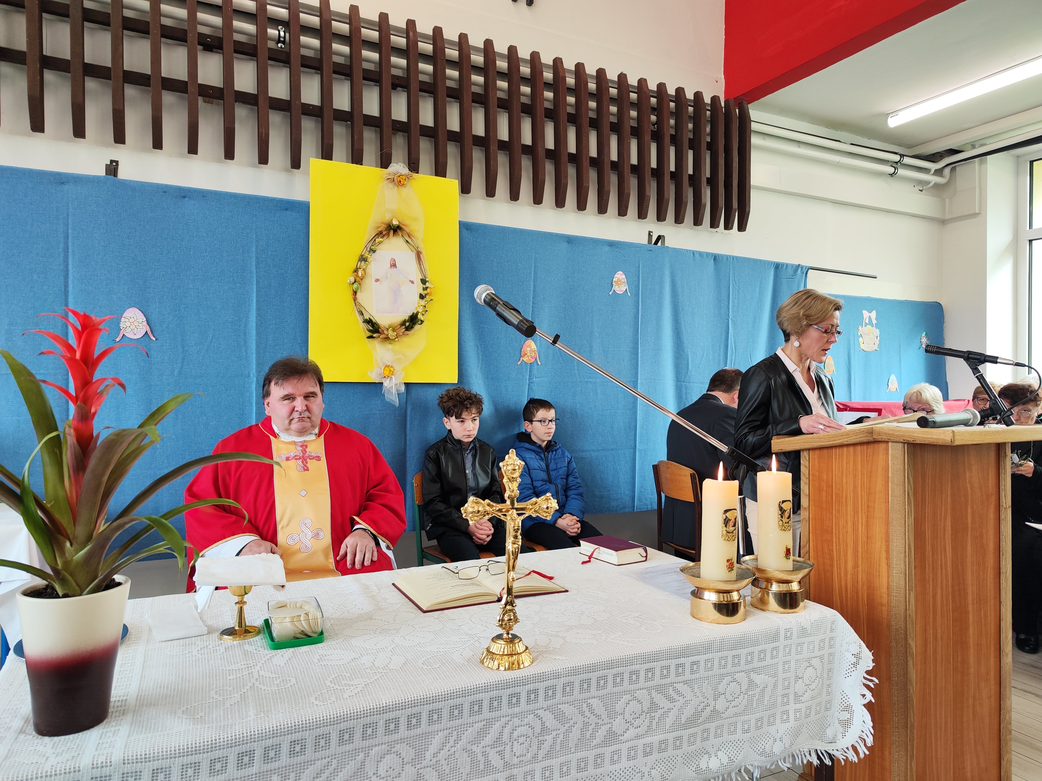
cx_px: 521
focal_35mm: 23
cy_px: 390
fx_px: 692
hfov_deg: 73.9
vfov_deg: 58.9
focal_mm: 7.01
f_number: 1.69
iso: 217
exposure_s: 1/100
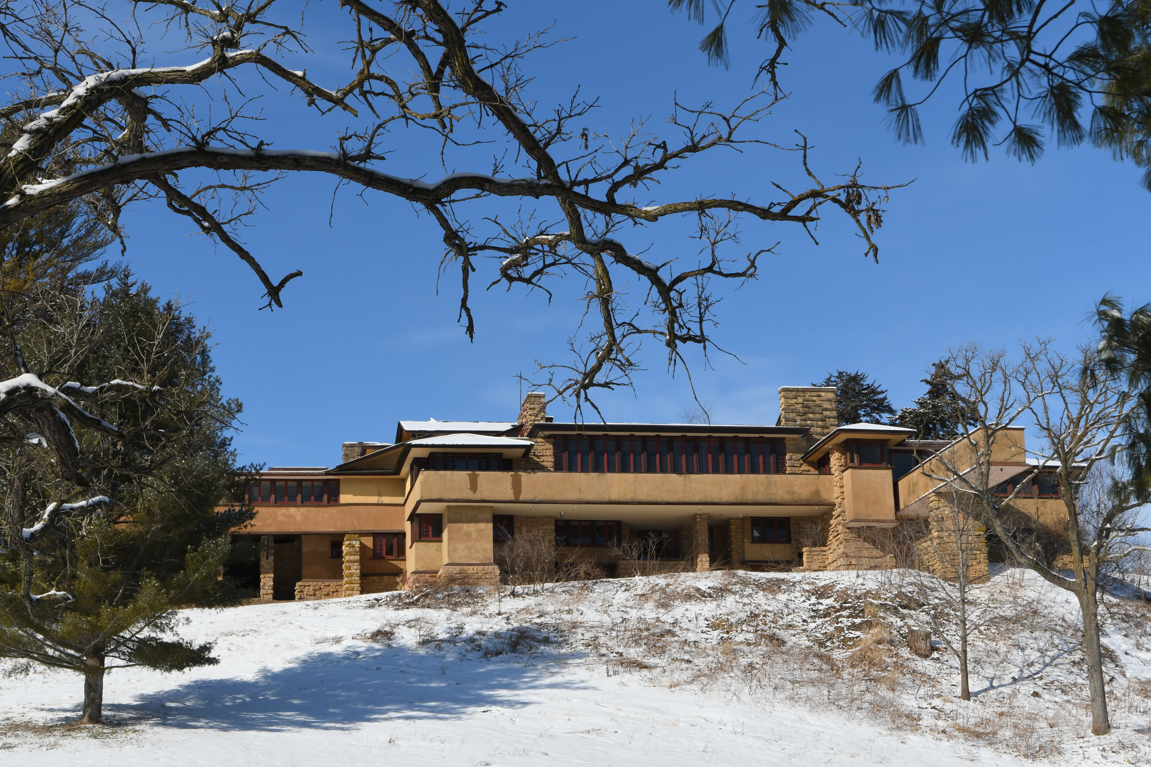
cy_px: 384
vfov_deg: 20.6
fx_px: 2110
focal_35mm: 66
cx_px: 576
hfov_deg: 30.5
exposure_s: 1/500
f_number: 6.3
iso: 320
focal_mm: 44
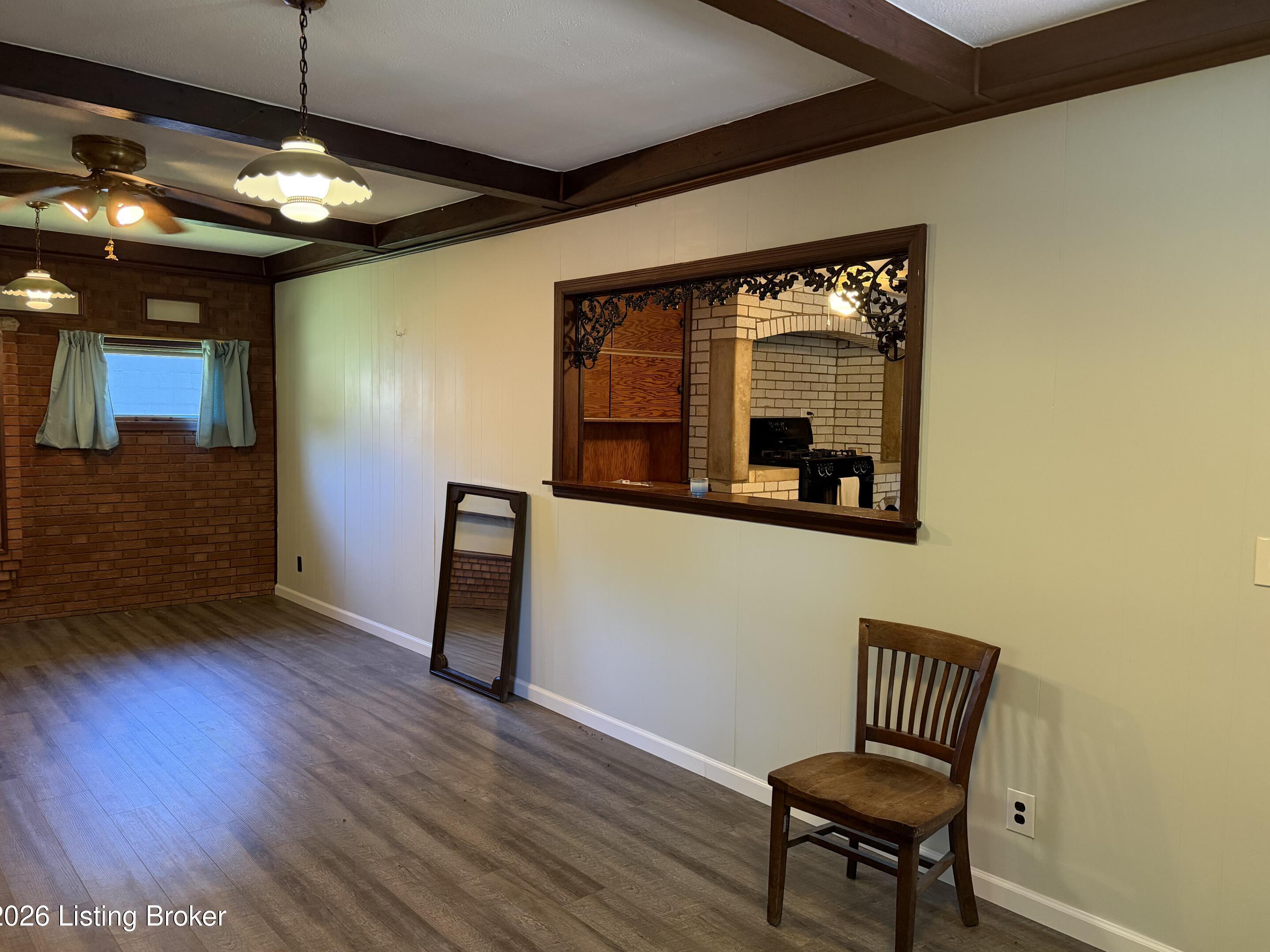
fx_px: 917
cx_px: 627
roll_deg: -0.5
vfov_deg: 54.9
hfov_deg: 69.4
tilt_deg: -3.4
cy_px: 465
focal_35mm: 25
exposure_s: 1/60
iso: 400
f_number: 1.78
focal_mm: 6.76
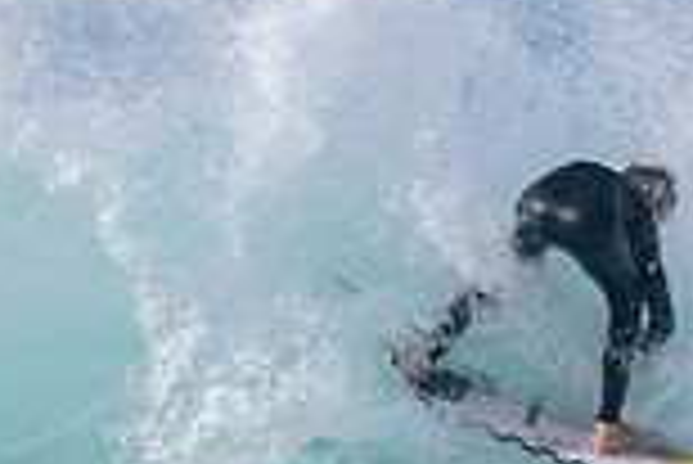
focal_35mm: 2831
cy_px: 588
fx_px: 54547
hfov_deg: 0.7
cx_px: 387
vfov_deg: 0.5
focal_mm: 500
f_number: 5.6
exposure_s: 1/2000
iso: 250
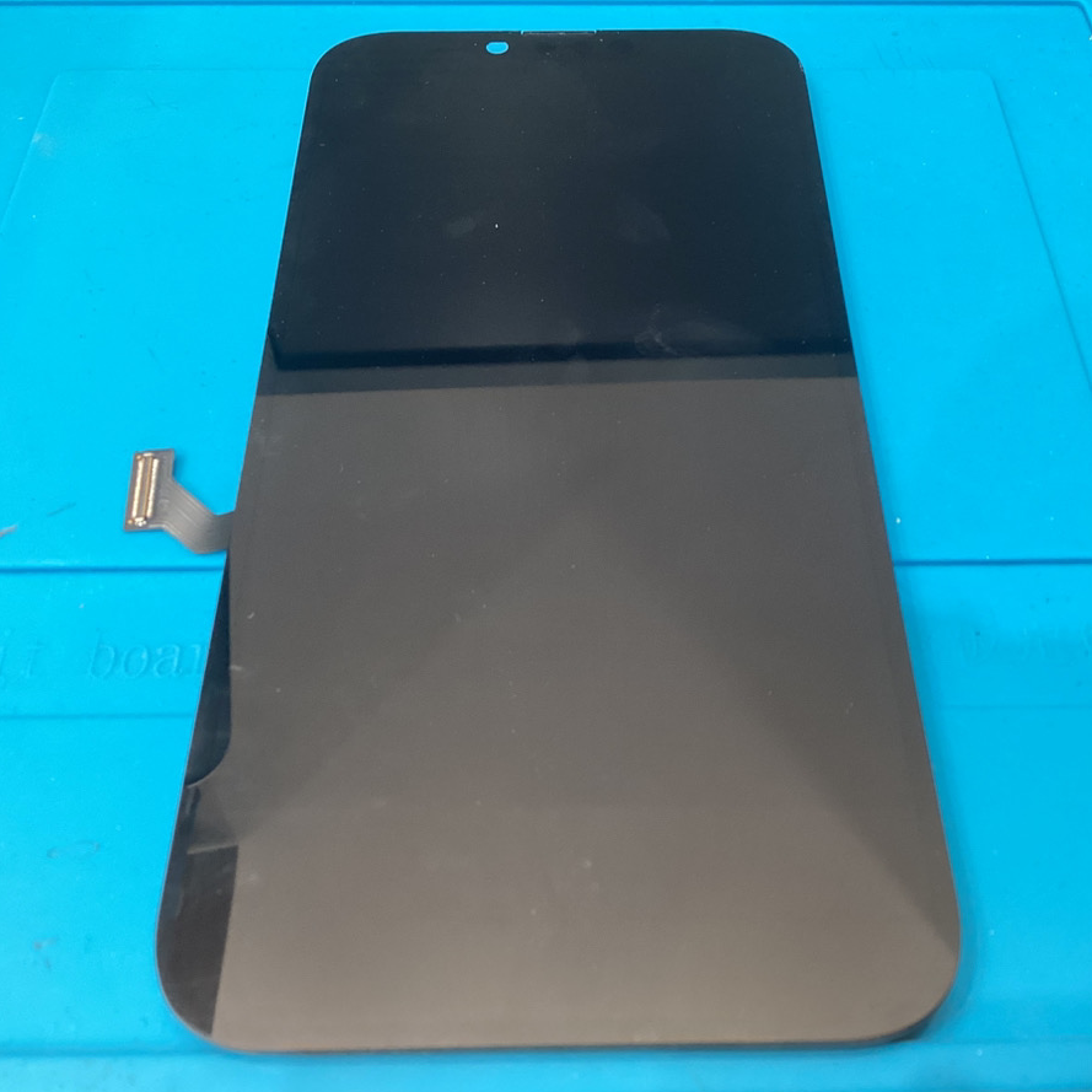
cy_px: 552
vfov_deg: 44.9
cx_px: 587
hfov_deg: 44.9
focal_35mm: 37
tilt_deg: -54.0
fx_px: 1321
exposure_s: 1/50
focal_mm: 3.3
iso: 100
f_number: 2.4
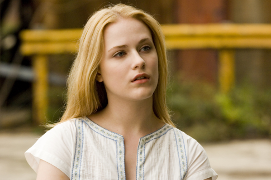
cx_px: 136
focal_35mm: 202
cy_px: 90
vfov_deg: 6.8
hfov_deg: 10.2
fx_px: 1524
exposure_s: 1/160
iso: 400
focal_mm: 135
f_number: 4.8
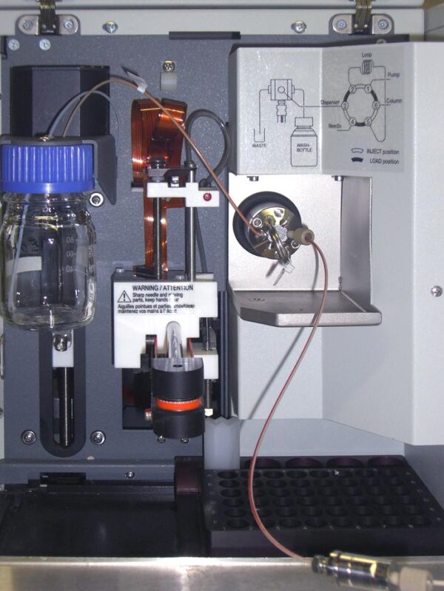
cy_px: 296
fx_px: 940
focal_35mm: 55
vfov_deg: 34.9
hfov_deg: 26.6
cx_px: 222
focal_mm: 9
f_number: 3.3
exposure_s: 1/60
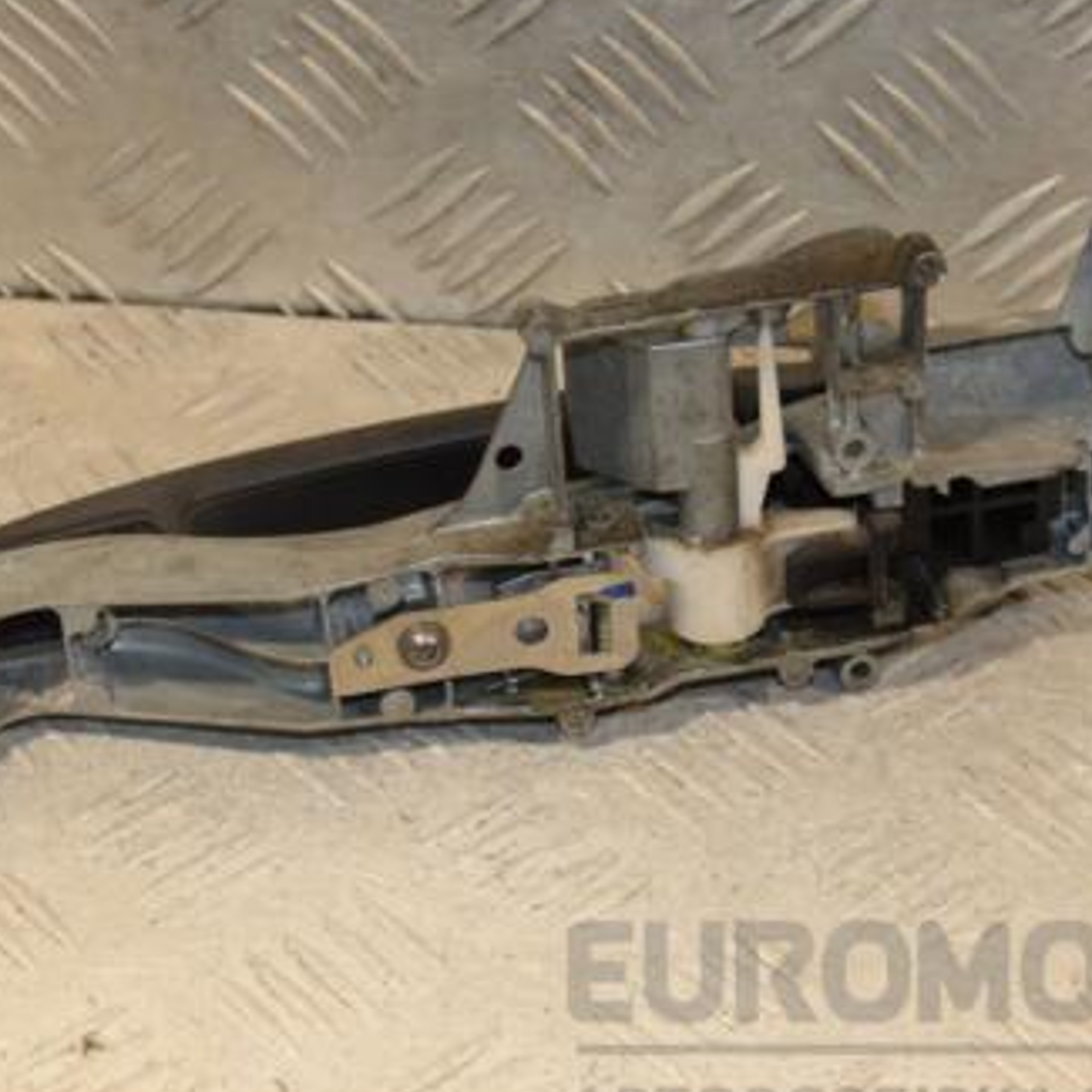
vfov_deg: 18.5
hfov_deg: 18.5
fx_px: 3355
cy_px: 524
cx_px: 504
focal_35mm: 94
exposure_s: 1/200
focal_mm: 40
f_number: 7.1
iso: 800
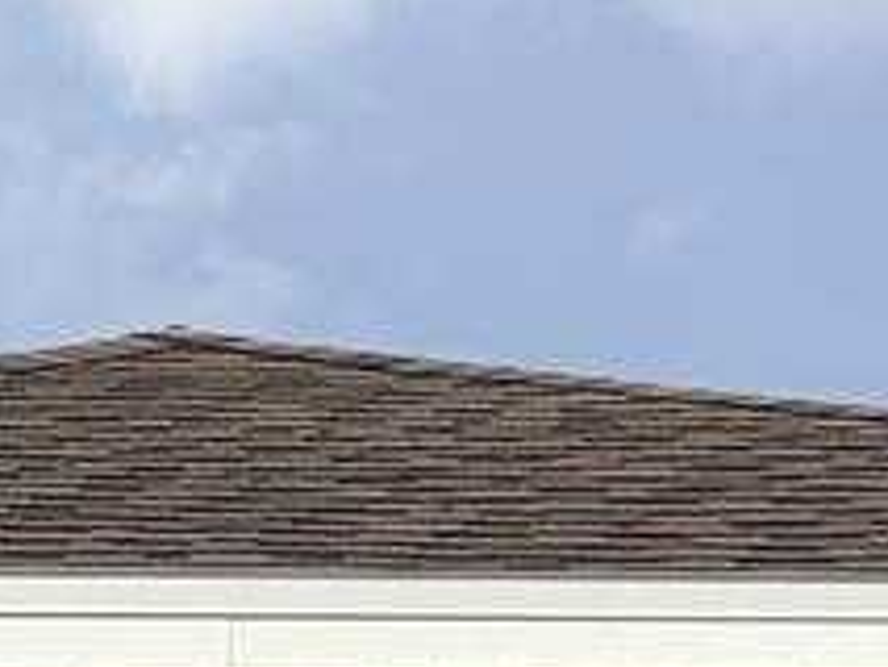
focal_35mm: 195
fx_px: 5005
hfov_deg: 9.6
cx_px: -775
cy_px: 1888
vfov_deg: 7.0
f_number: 1.6
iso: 50
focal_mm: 5.96
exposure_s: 1/4329
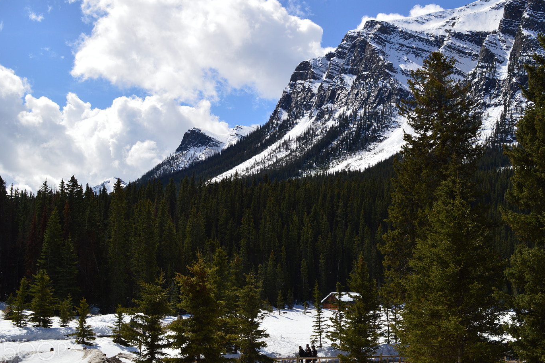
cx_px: 297
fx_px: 635
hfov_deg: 46.4
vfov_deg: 31.8
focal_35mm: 42
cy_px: 192
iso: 280
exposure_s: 1/500
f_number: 11
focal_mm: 24
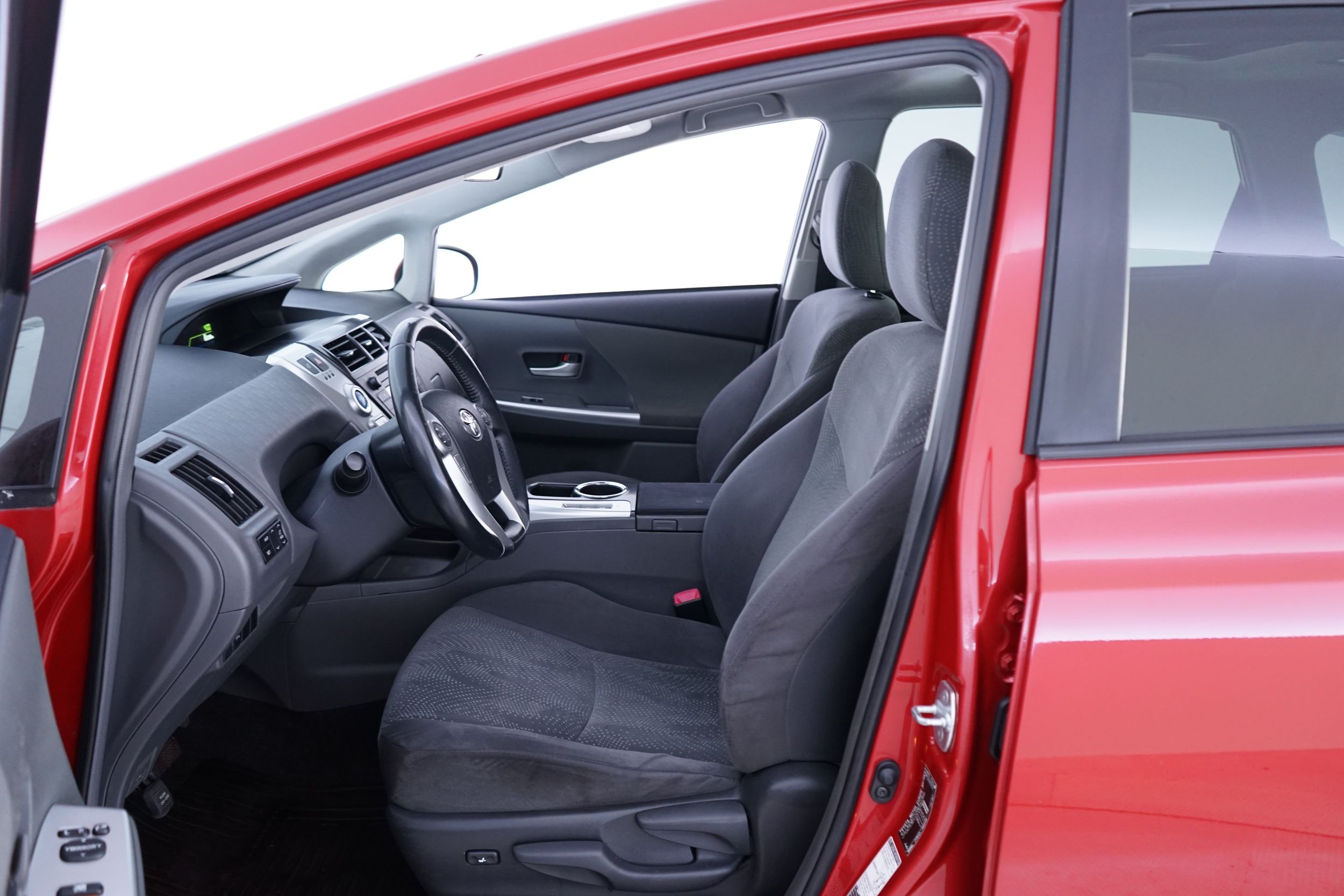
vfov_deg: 46.4
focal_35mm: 28
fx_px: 1045
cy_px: 448
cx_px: 672
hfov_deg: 65.5
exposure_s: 1/15
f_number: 3.5
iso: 1250
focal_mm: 28
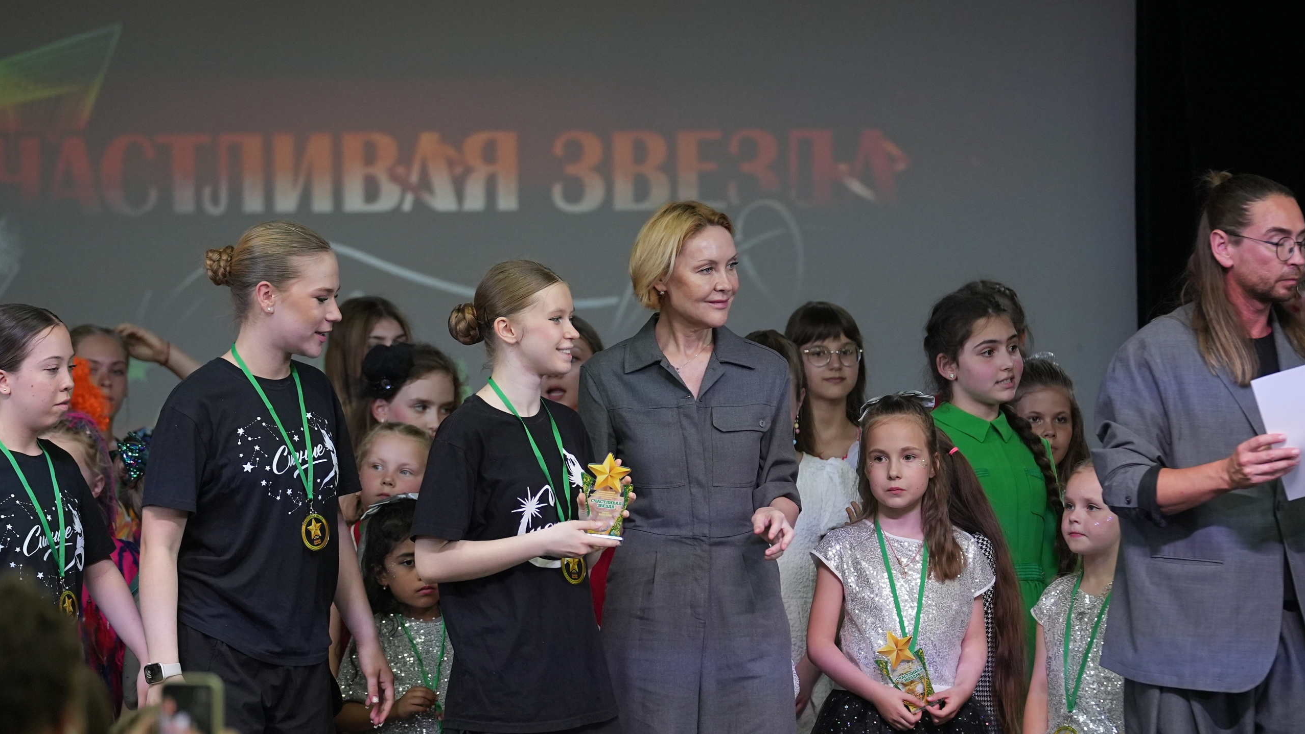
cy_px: 403
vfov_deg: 5.3
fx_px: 7994
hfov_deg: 9.3
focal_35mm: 231
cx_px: 653
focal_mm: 147
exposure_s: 1/400
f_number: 2.8
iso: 1250
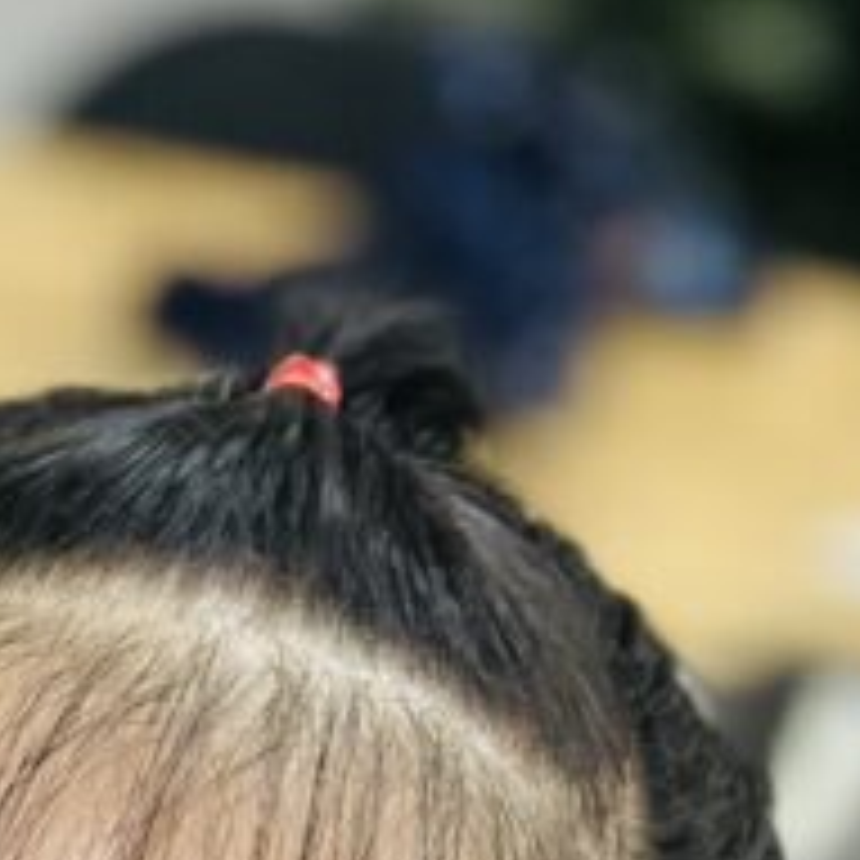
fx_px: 4497
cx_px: -648
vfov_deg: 9.5
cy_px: 2164
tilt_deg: -35.1
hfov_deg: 10.3
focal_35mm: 160
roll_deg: -3.4
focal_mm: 5.1
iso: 50
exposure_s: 1/100
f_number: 1.6
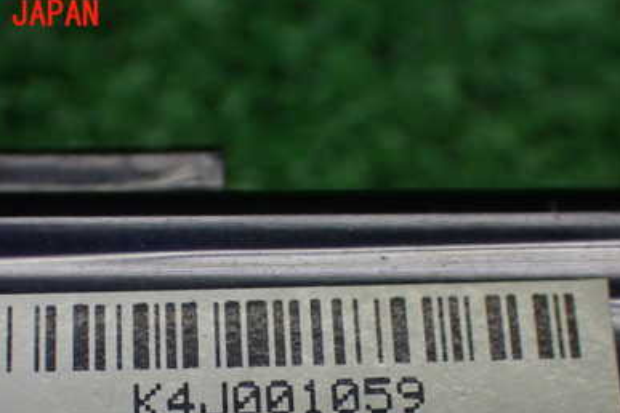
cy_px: 355
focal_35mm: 87
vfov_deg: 15.6
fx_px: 1498
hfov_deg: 23.4
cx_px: 288
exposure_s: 1/200
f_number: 3.3
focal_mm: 9.65
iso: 640
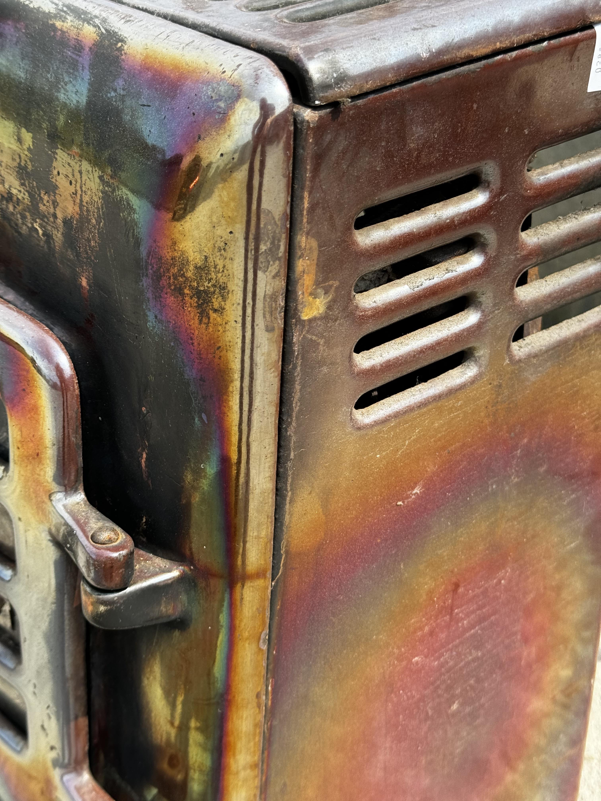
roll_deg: +3.7
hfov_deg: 30.3
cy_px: 400
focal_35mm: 48
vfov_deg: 39.7
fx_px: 1111
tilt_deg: -31.4
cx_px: 300
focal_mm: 6.76
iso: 64
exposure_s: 1/1524
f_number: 1.78
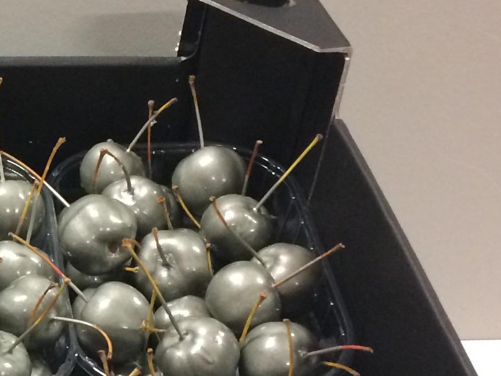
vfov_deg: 14.1
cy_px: 329
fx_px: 1506
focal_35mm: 104
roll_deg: -0.1
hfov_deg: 17.2
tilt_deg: -25.3
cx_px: -225
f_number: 2.2
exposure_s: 1/20
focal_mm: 4.15
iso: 250
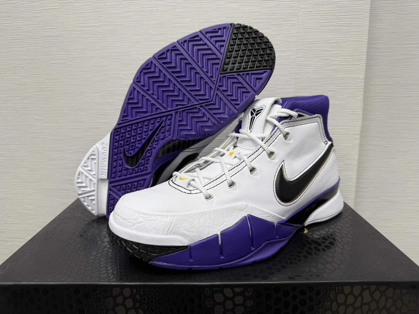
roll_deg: +1.2
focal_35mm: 24
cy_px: 157
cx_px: 210
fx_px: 290
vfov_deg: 56.8
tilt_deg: -11.7
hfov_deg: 71.6
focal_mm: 6.76
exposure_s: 1/121
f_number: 1.78
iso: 50
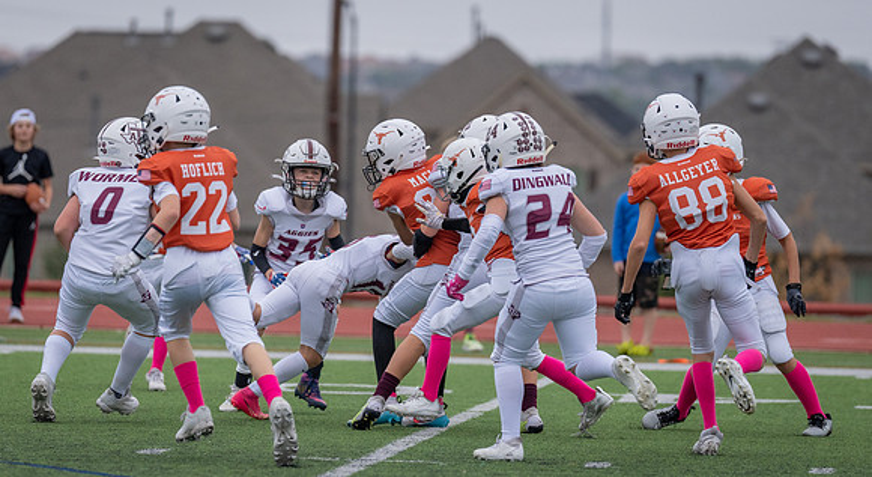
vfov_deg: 3.5
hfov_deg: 6.5
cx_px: 376
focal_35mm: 336
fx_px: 7711
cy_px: 225
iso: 1000
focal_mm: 200
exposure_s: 1/1250
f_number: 2.8
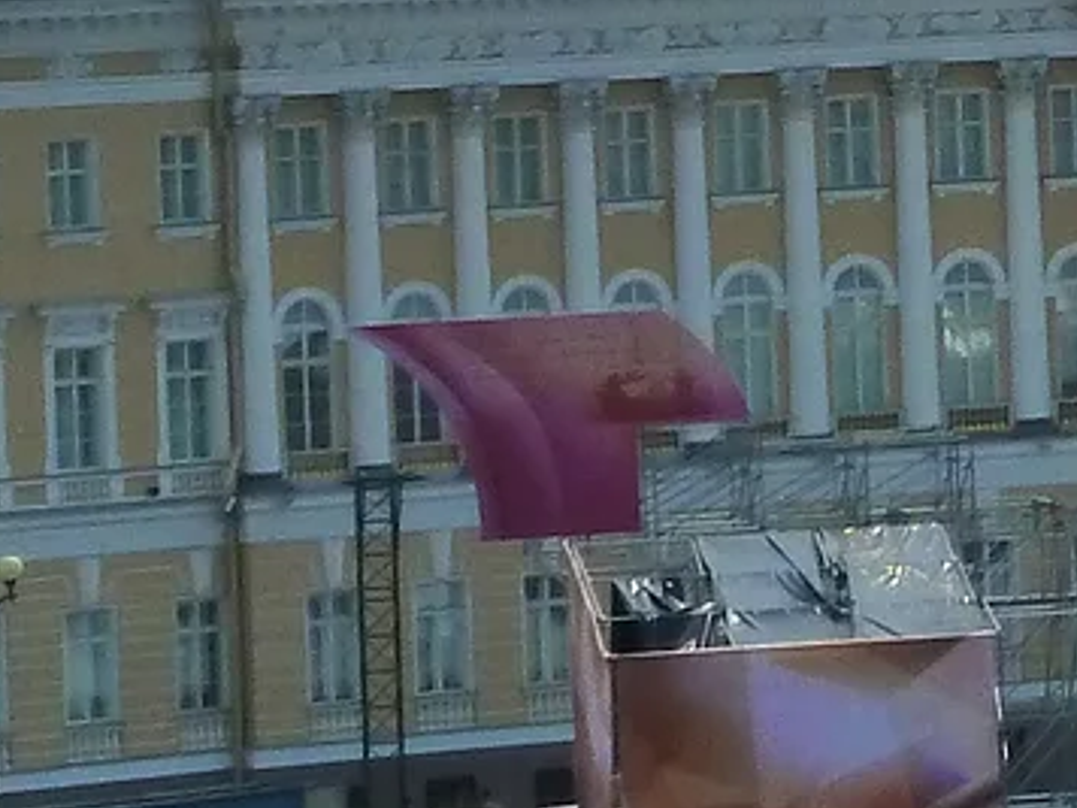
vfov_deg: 5.0
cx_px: 1903
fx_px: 9240
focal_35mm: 297
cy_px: -439
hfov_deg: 6.5
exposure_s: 1/1000
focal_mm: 9.1
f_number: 5.6
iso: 200
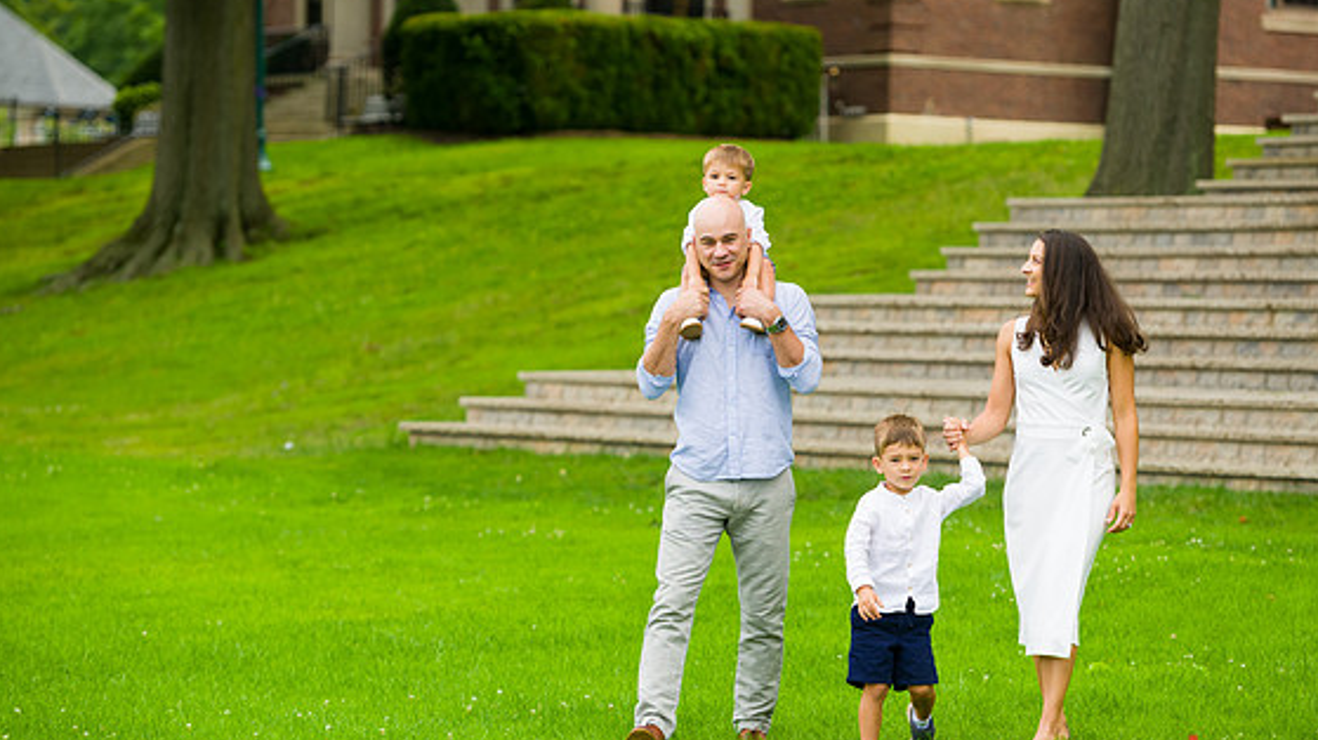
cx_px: 672
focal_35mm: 136
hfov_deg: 15.8
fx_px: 4751
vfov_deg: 8.9
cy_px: 402
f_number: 4
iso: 200
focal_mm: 125
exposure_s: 1/500
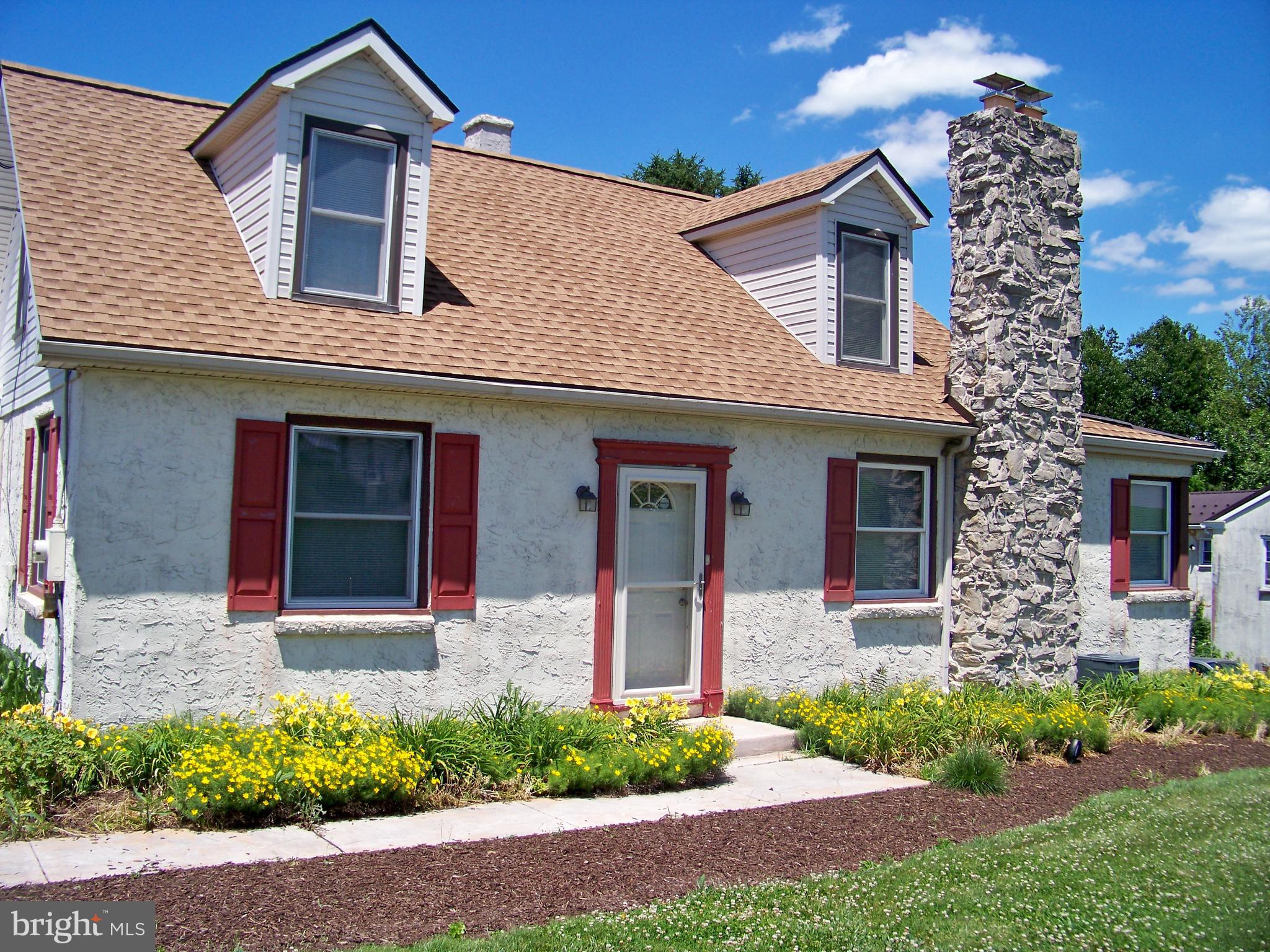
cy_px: 476
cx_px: 635
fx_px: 1211
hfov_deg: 55.4
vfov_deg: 42.9
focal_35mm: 33
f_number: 2.8
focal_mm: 5.85
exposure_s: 1/1000
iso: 64
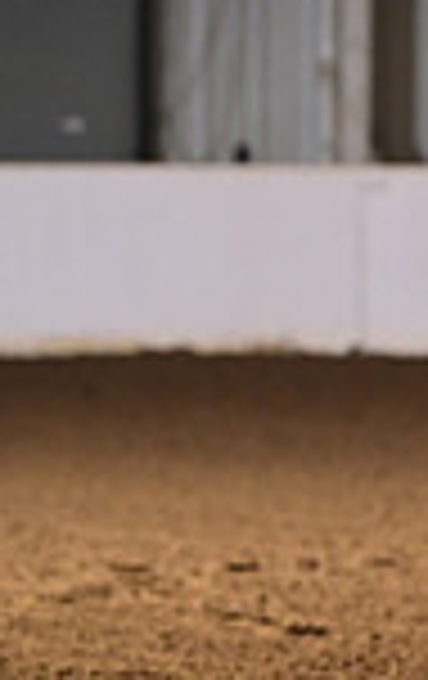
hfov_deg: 1.7
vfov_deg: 2.7
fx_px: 14525
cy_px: 227
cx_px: 1176
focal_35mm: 782
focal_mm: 200
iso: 2000
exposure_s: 1/200
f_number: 4.5
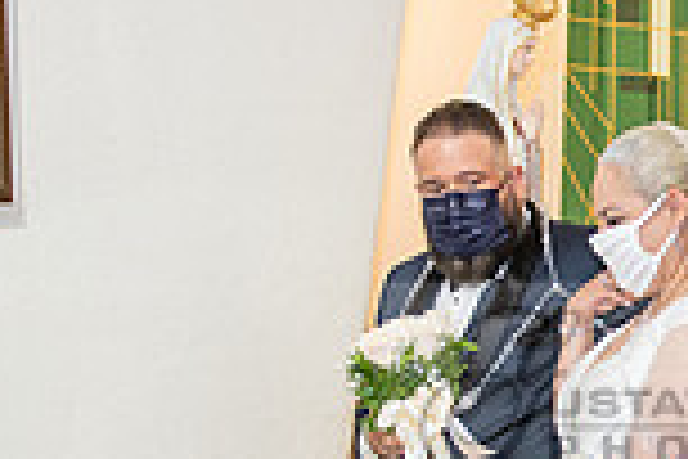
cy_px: 389
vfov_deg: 14.9
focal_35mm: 91
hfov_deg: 21.2
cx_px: 773
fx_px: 1739
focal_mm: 24
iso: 1000
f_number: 2.8
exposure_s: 1/160
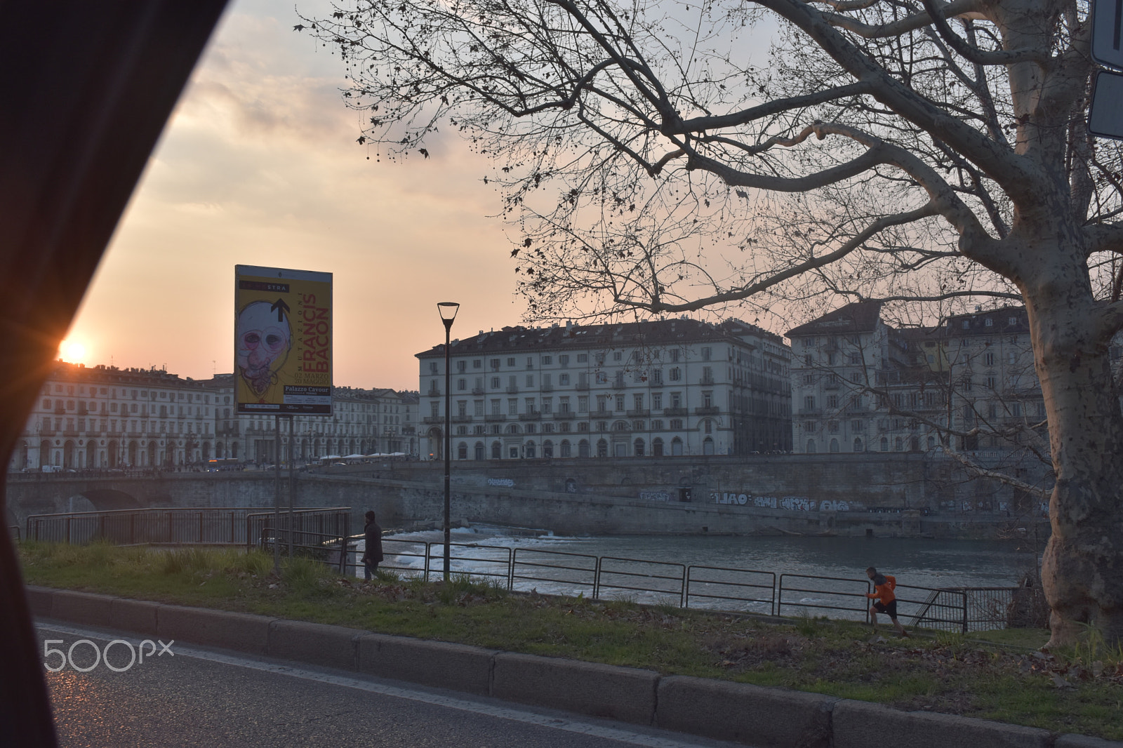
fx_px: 1123
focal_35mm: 36
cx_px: 562
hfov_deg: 53.1
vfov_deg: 36.9
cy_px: 374
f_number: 9
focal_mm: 24
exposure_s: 1/320
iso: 200
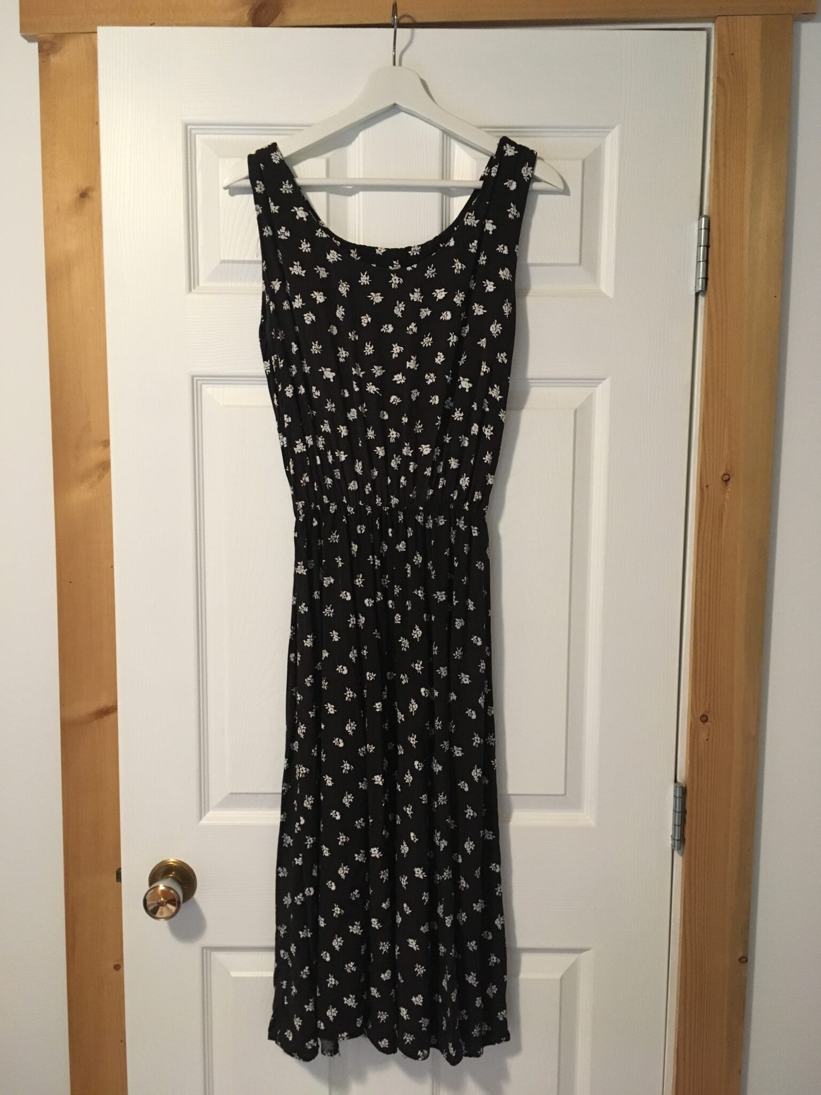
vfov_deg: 61.7
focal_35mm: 29
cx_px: 410
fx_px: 917
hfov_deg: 48.2
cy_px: 548
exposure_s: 1/30
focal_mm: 4.15
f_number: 2.2
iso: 200
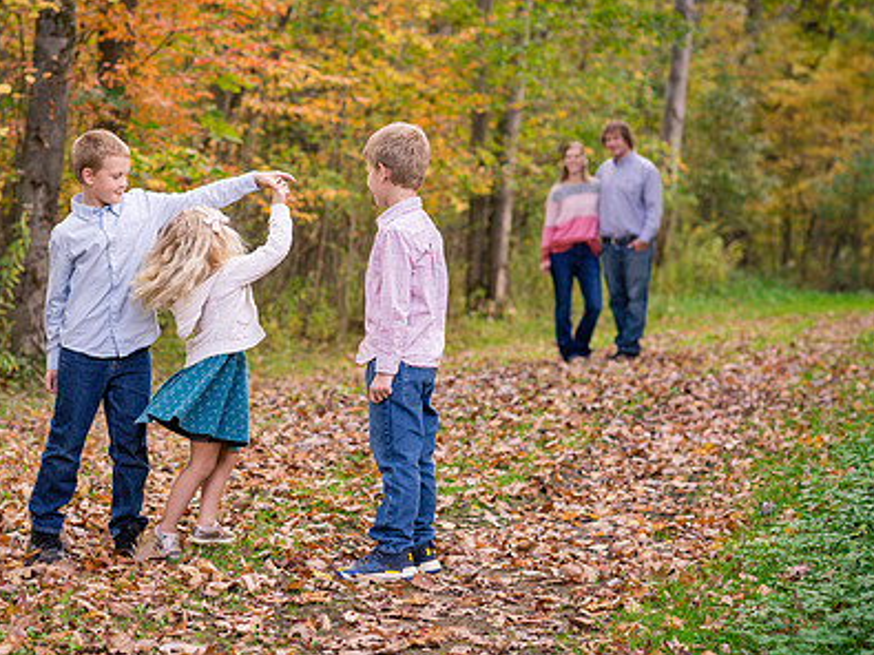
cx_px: 272
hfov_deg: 16.4
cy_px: 320
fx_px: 3029
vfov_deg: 12.3
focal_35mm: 120
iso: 500
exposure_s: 1/400
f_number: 3.2
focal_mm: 85
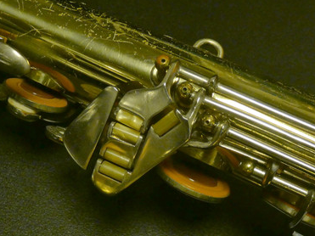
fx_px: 564
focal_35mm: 62
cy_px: 143
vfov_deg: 23.6
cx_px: 155
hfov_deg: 31.2
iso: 400
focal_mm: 8.2
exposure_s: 1/50
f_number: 3.8
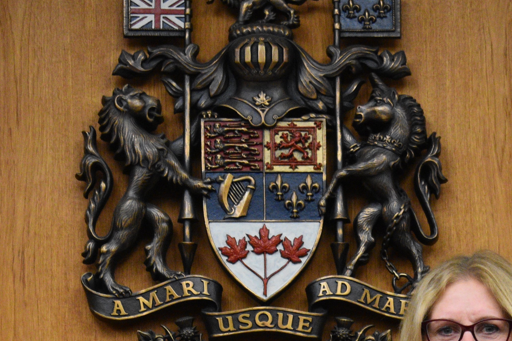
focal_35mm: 152
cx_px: 473
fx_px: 2161
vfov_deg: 9.0
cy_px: 355
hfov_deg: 13.4
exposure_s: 1/60
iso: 2200
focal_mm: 46
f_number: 5.3
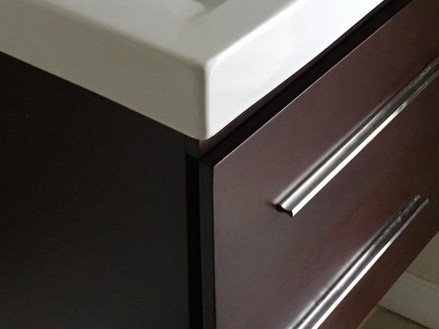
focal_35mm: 81
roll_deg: +0.9
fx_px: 1027
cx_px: 226
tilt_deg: -29.3
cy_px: 50
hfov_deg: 24.1
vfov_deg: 18.0
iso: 250
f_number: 2.2
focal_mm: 4.15
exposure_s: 1/15
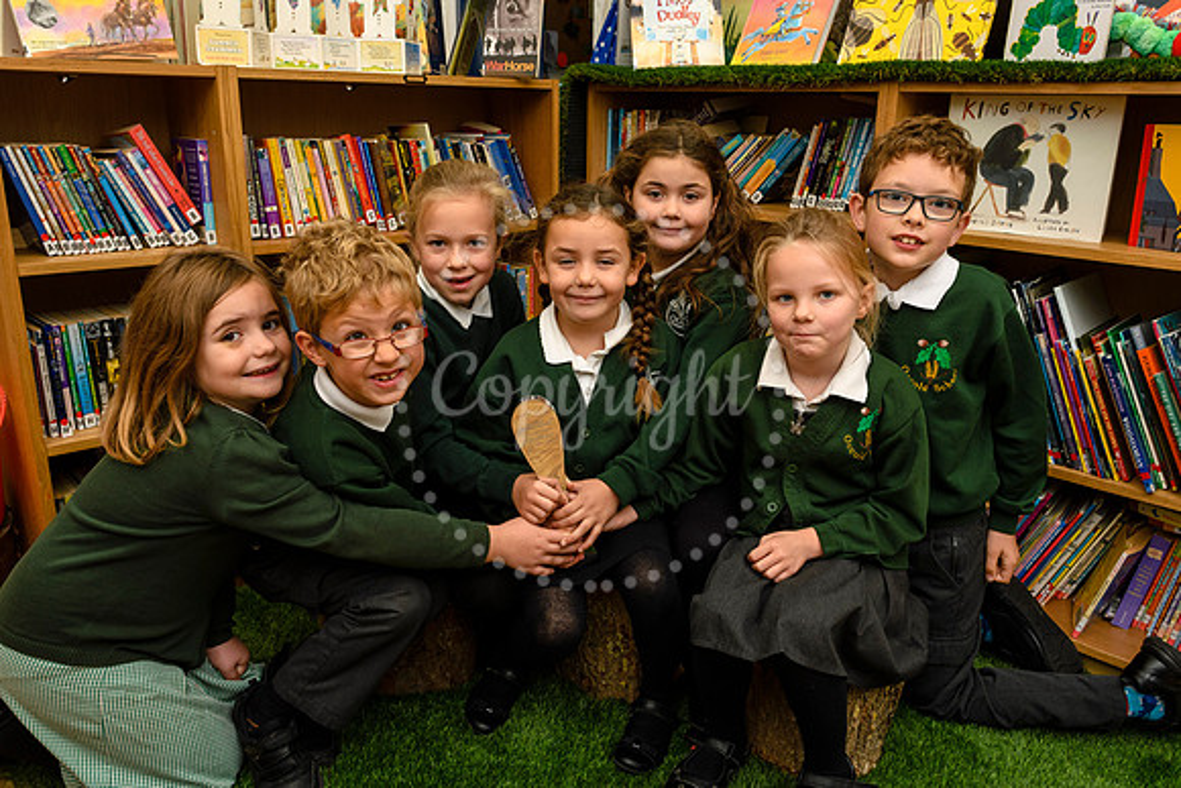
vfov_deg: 45.7
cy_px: 394
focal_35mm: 28
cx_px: 590
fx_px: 935
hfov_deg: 64.5
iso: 400
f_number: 7.1
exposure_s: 1/80
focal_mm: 19
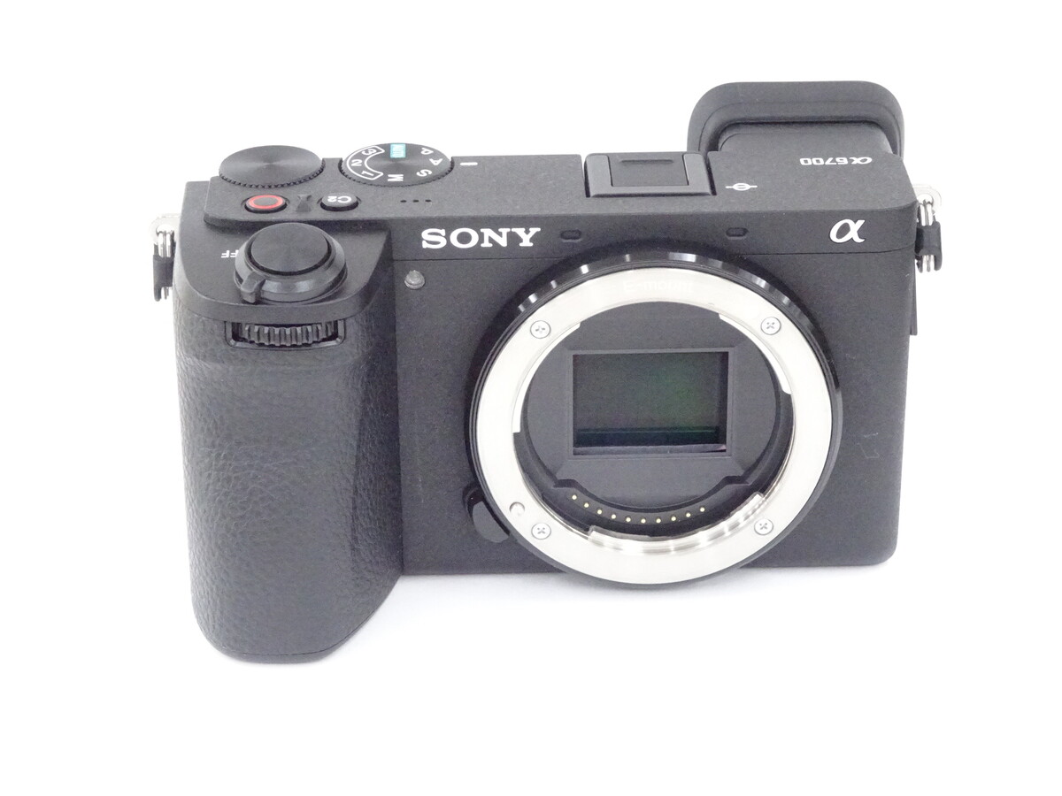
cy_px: 398
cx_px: 531
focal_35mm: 90
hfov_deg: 21.8
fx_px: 2761
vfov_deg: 16.4
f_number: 5
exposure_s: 1/100
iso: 2000
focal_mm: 15.45
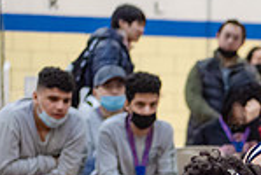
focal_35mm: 311
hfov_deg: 6.5
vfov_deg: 4.4
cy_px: 214
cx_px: 461
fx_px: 2259
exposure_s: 1/400
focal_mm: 80
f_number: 3.5
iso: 4000
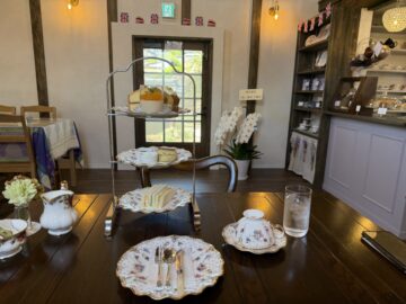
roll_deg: -1.3
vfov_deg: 56.8
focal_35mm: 24
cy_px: 152
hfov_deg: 71.6
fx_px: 281
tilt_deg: -12.4
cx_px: 203
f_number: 1.78
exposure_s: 1/120
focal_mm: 6.76
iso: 160
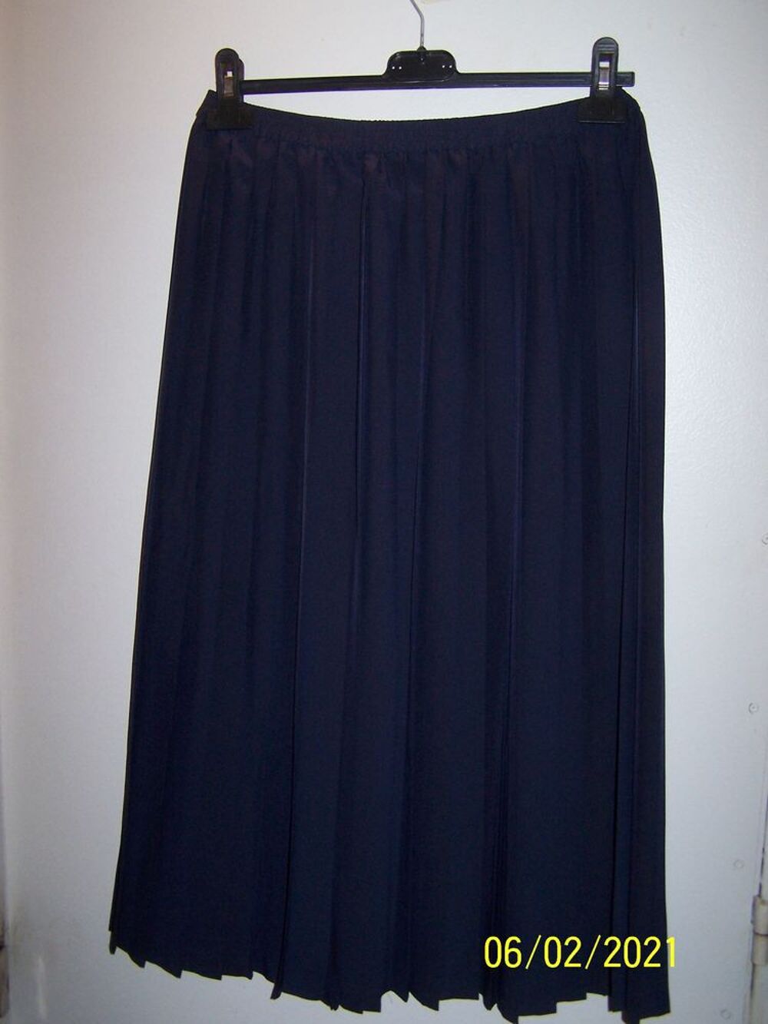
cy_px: 512
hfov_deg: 37.7
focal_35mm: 38
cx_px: 384
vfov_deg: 49.0
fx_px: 1124
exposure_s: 1/60
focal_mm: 6.3
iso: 140
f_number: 2.8
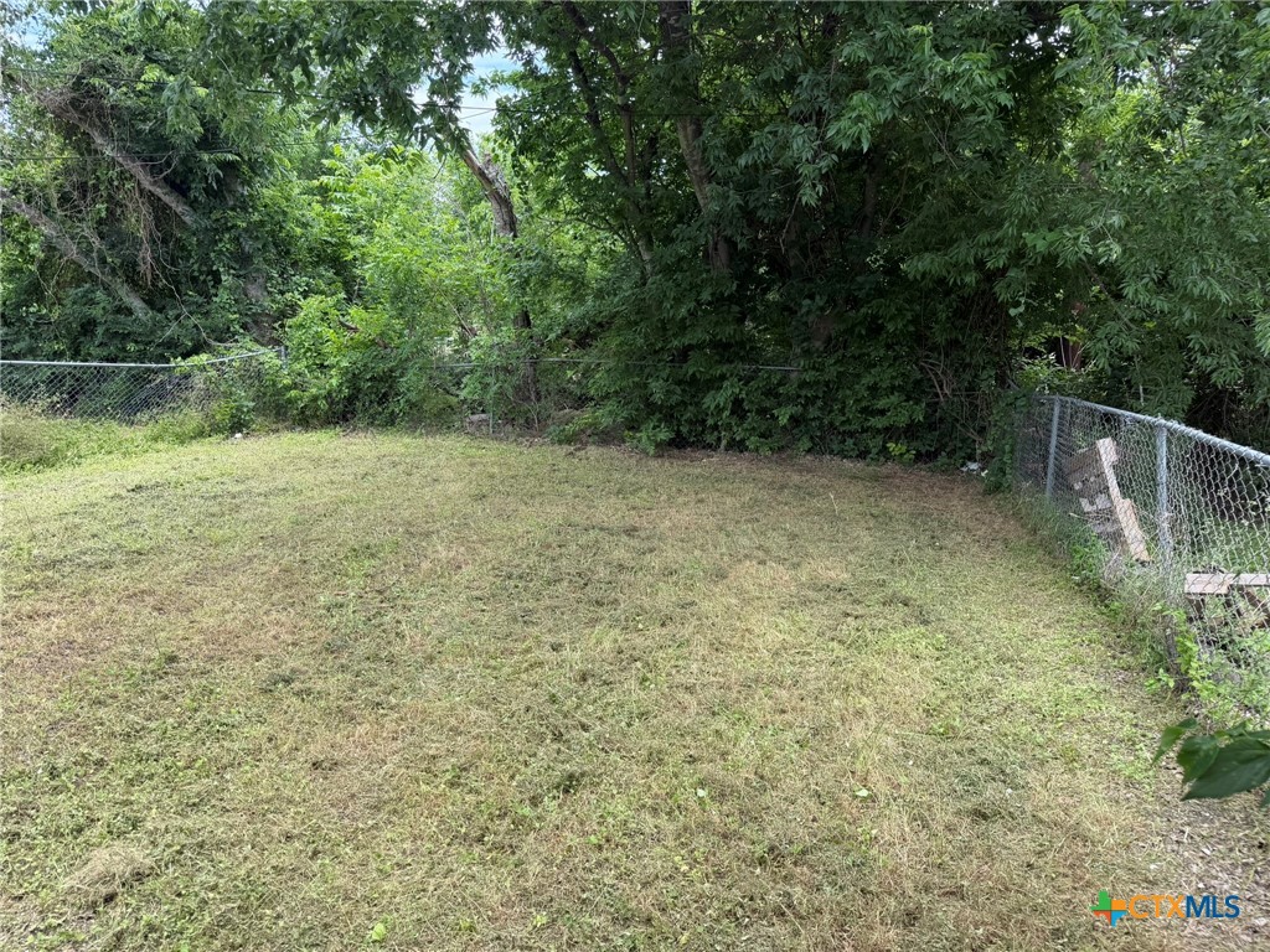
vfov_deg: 56.8
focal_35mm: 24
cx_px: 635
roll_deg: -0.7
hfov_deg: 71.6
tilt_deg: -11.4
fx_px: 881
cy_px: 476
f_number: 1.78
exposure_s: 1/521
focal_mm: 6.76
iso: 80
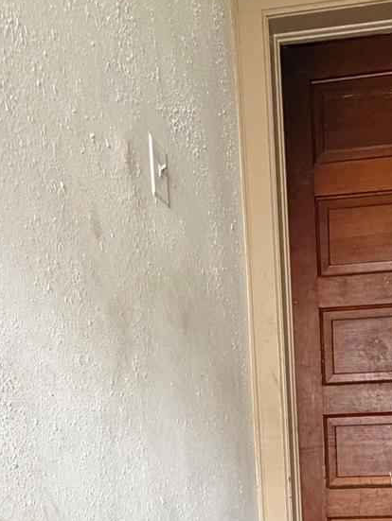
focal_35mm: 39
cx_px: 345
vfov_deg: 41.1
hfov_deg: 35.0
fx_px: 588
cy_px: 532
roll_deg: +2.1
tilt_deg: -6.7
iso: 500
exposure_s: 1/60
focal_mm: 2.22
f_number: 2.2
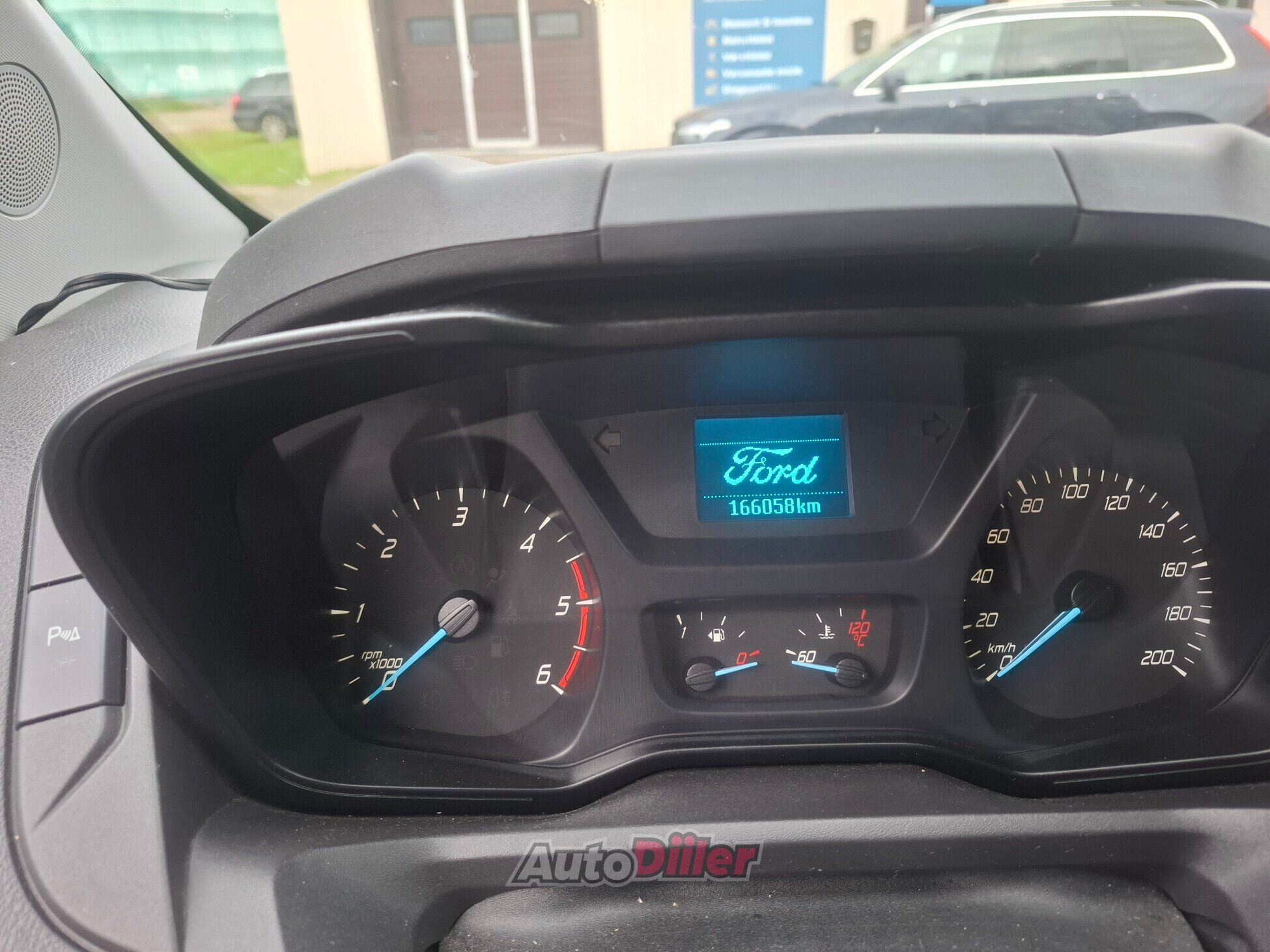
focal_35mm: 23
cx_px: 635
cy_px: 476
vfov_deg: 58.9
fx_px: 844
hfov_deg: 73.9
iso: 200
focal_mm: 5.54
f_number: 1.8
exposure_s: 1/100
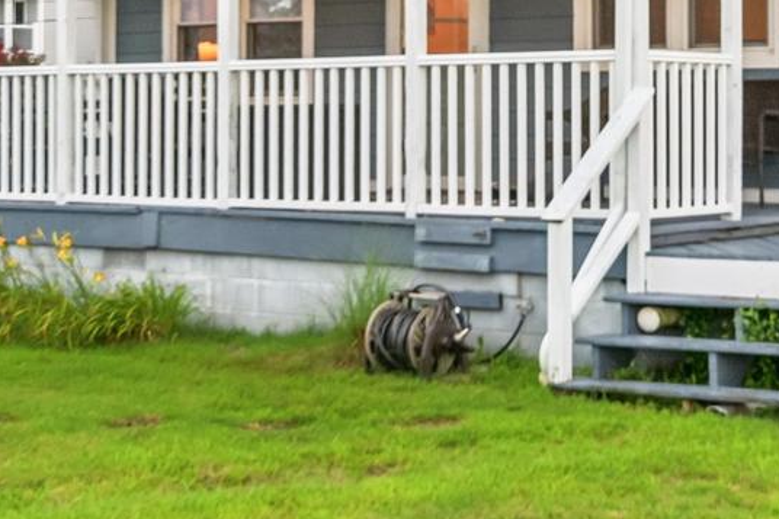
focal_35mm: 86
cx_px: 647
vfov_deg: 15.5
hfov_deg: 23.2
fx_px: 1860
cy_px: -35
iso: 400
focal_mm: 32
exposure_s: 1/50
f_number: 8
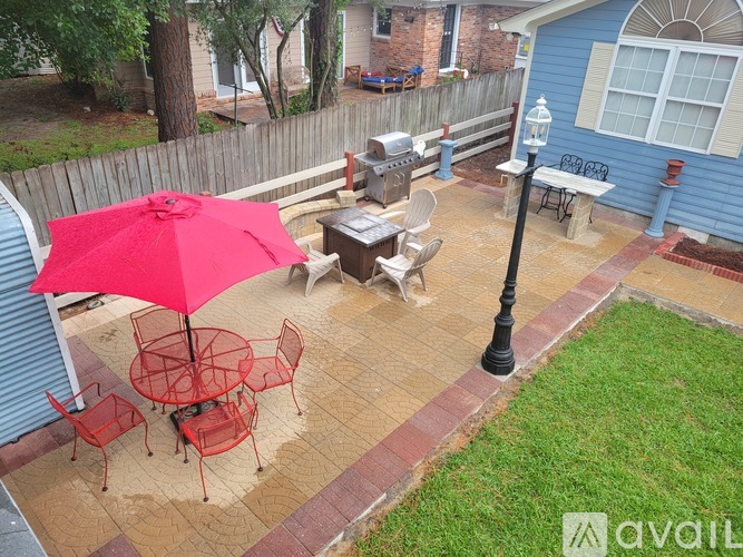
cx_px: 372
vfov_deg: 53.0
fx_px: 558
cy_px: 278
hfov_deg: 67.3
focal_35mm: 26
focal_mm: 5.4
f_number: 1.8
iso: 40
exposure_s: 1/367
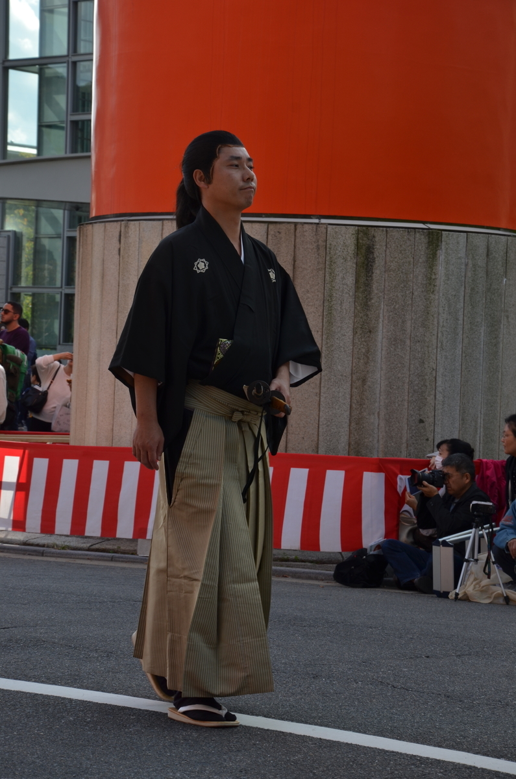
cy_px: 390
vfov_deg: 19.5
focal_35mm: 105
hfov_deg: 13.0
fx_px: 2267
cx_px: 258
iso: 140
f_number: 8
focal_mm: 70
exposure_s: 1/250
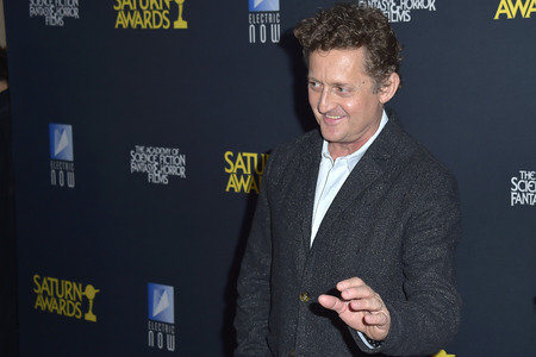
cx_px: 268
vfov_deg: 26.0
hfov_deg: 38.2
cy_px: 178
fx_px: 774
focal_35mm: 52
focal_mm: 52
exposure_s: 1/250
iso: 250
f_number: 6.3
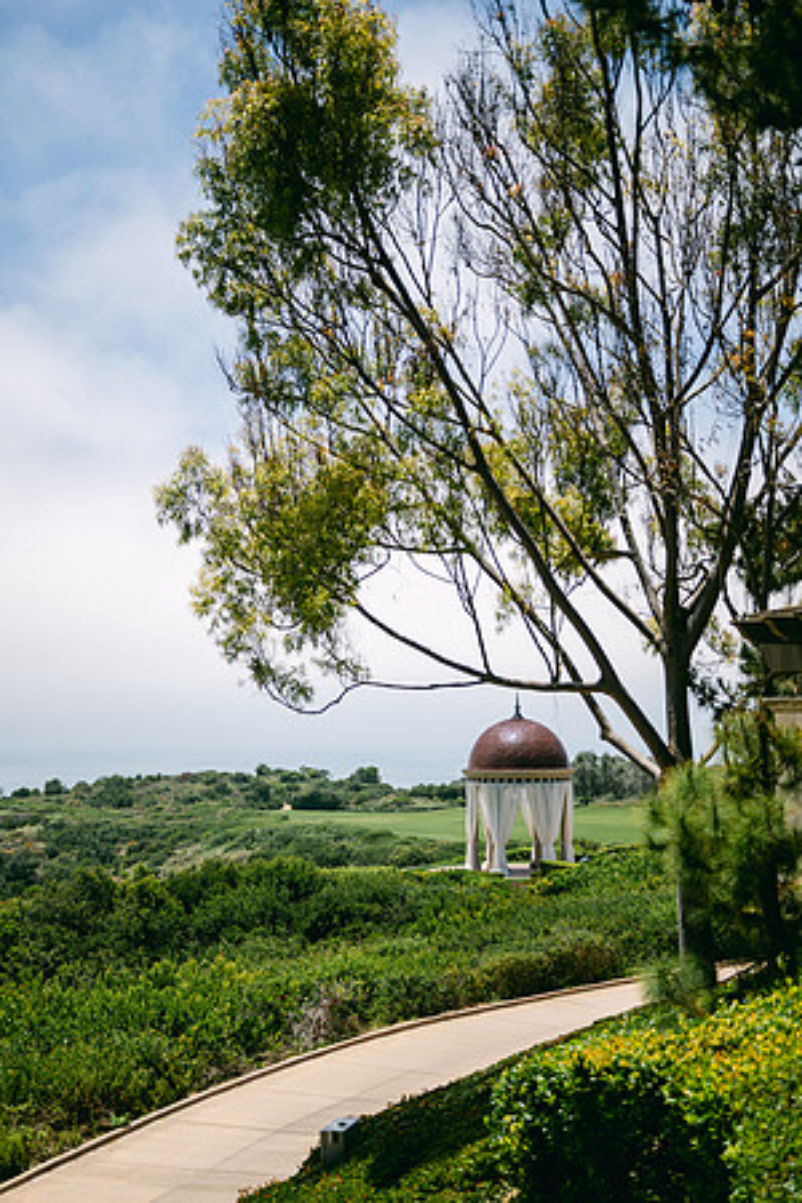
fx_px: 1671
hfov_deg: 27.0
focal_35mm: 50
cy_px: 602
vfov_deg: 39.6
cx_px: 401
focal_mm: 50
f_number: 1.8
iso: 64
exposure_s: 1/5000
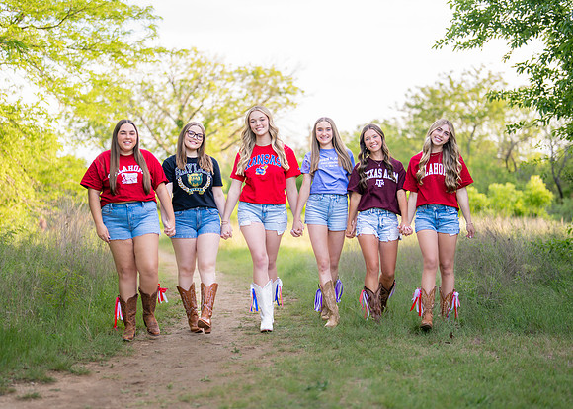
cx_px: 292
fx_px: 990
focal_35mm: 61
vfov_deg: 23.4
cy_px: 210
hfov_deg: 32.3
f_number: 1.2
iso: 200
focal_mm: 50
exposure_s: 1/1000
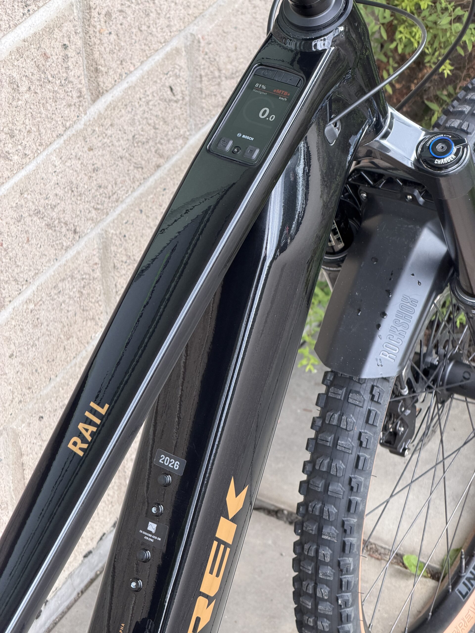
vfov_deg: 19.6
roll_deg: -0.1
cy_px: 316
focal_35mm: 100
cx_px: 238
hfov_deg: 14.8
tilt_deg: -37.5
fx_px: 1830
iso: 125
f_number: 2.8
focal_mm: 16.89
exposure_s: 1/121
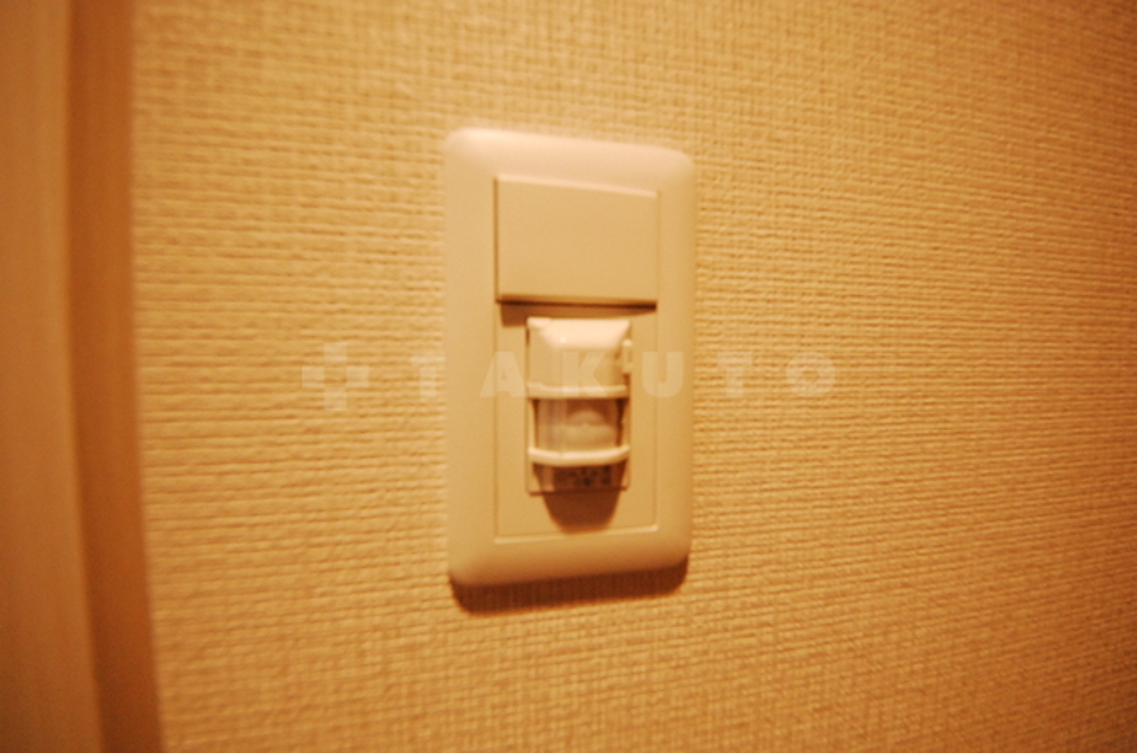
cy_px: 376
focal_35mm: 12
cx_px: 568
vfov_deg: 89.8
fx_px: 378
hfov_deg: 112.7
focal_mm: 8
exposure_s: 1/40
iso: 1600
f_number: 4.5
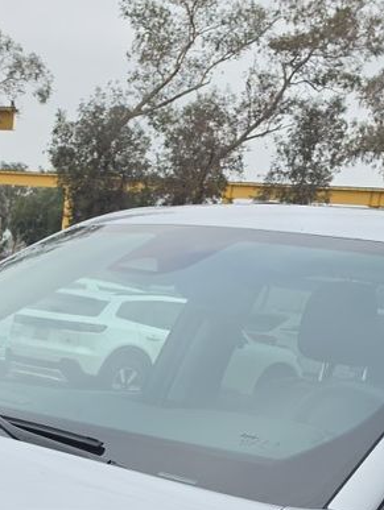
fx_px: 1403
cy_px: 704
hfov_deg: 15.5
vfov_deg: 18.8
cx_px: 100
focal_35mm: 95
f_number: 1.4
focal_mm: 6.5
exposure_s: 1/227
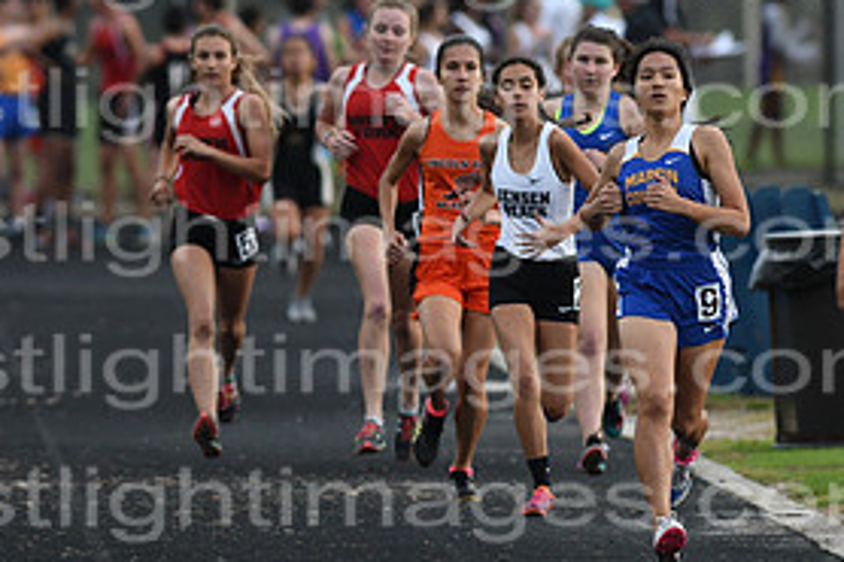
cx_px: 228
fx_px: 22024
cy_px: 305
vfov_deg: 1.5
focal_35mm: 940
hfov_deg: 2.2
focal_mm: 300
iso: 1250
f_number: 4
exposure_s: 1/1250
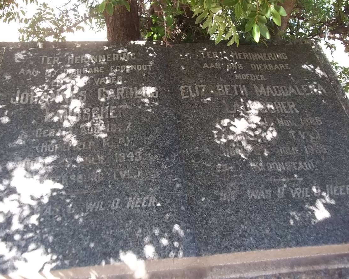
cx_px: 167
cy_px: 140
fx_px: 351
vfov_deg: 43.4
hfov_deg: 52.8
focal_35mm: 34
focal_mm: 5.7
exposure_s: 1/100
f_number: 2.9
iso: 80
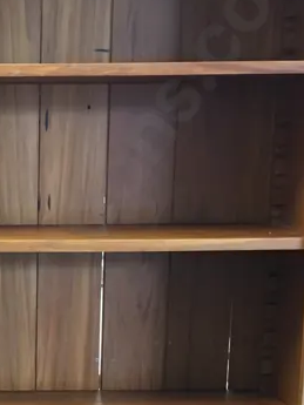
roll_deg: +0.2
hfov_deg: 16.6
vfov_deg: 22.1
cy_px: 382
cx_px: -34
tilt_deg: -12.4
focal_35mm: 86
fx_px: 1006
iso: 100
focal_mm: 4.15
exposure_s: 1/10
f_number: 2.2
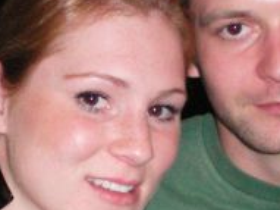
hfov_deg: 15.1
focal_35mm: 130
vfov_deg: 11.4
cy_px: 106
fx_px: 1051
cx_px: 193
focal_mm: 6.3
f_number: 3.1
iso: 400
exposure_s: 1/60
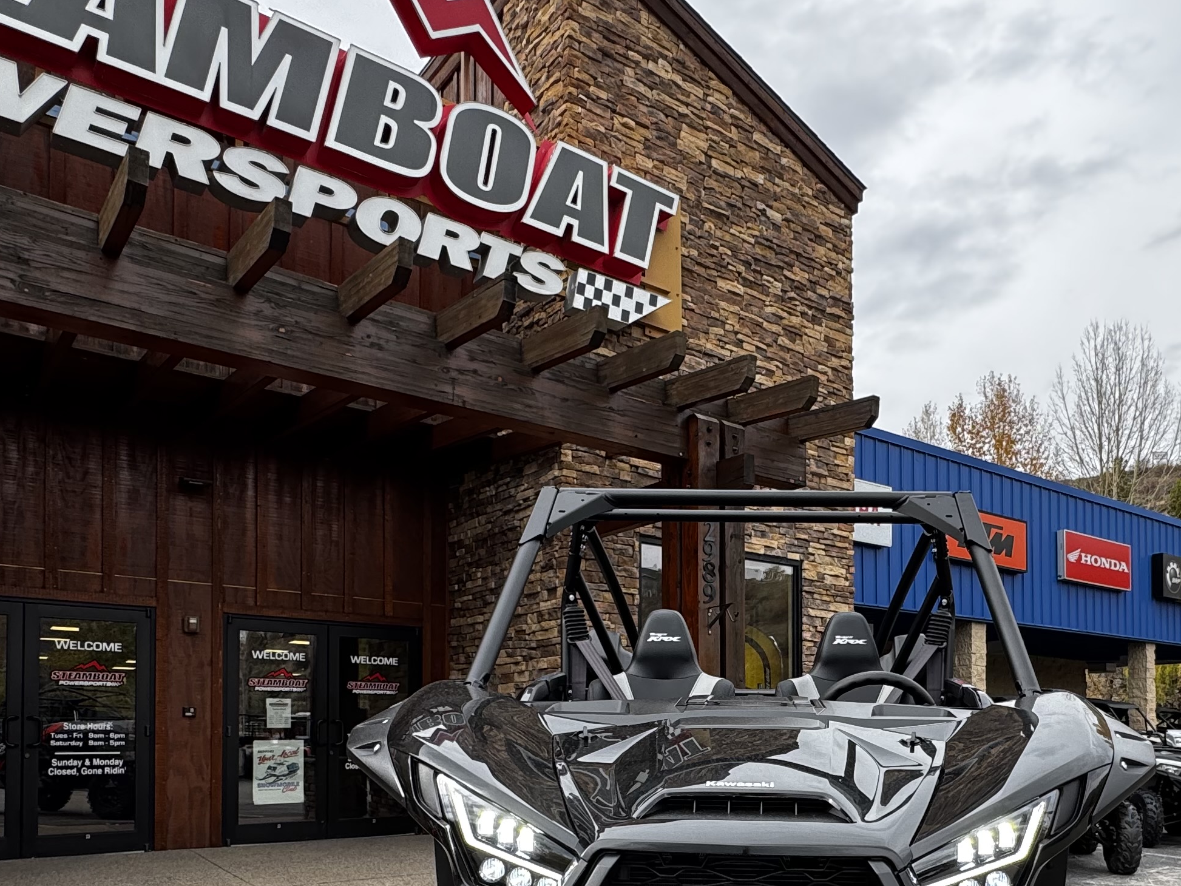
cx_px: 740
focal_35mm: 29
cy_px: 722
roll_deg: +0.5
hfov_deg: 60.8
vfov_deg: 45.5
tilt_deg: +0.7
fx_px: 990
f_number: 2.2
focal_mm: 2.22
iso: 40
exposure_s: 1/269
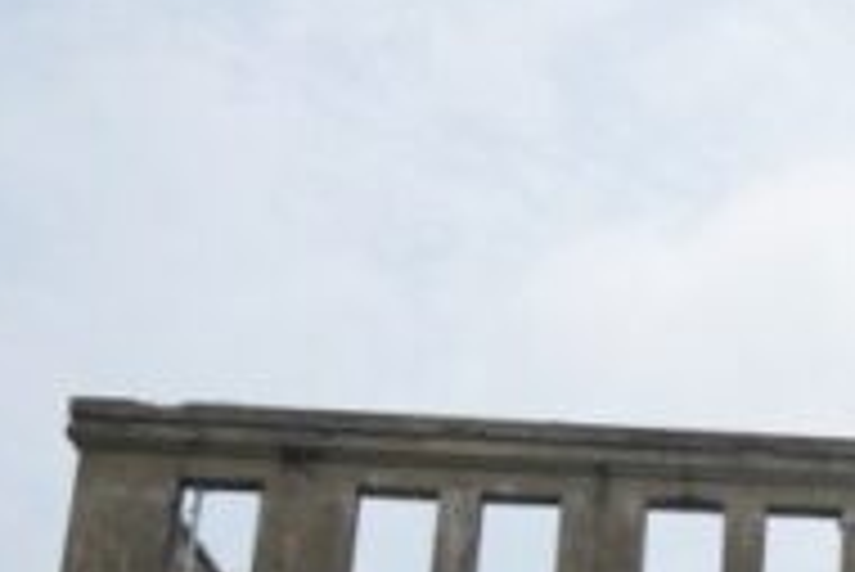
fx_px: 2115
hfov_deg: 20.5
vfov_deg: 15.0
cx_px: 1170
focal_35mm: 89
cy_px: 622
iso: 200
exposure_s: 1/5000
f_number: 2.8
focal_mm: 22
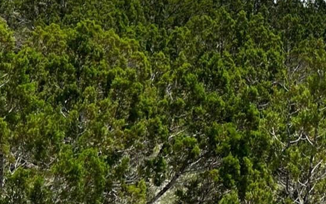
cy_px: 107
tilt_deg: -2.6
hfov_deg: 17.9
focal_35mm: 102
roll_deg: +2.1
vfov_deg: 12.8
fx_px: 907
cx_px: 506
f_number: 1.5
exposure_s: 1/6993
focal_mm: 5.7
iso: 50
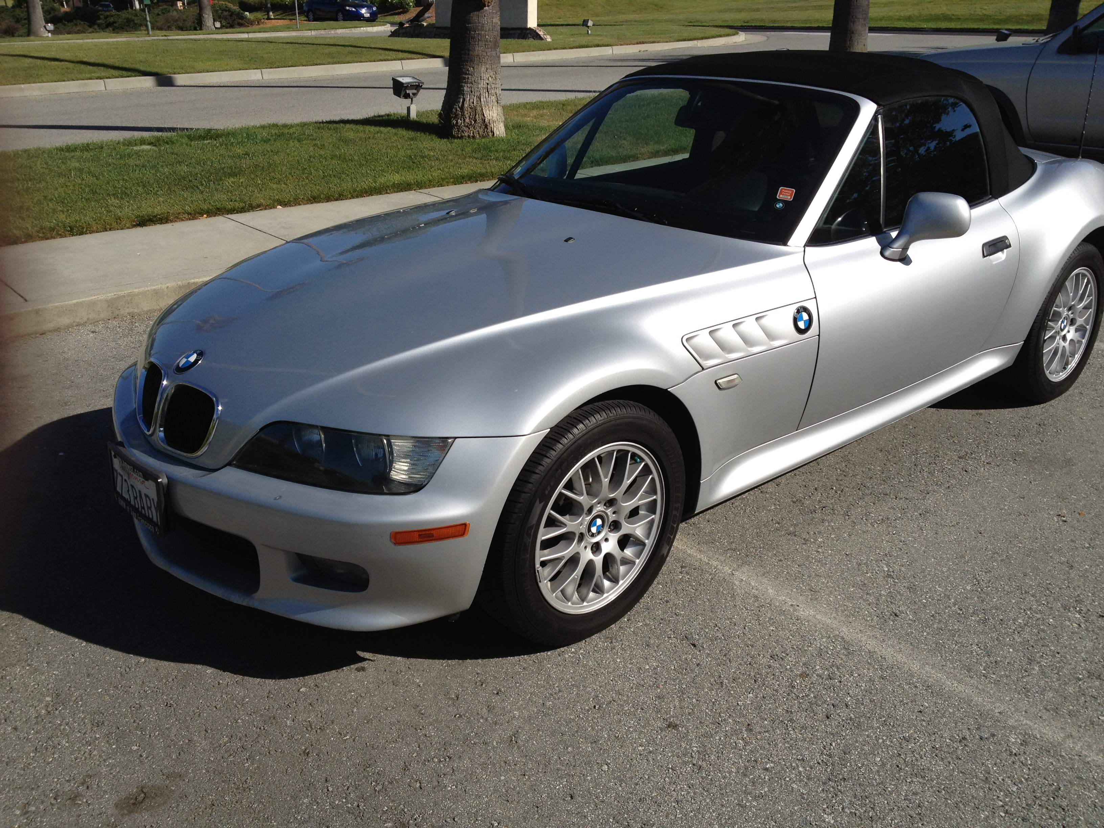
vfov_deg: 40.7
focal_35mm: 35
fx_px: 1116
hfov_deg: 52.6
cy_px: 414
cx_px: 552
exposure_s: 1/2304
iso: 50
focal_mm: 4.28
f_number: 2.4
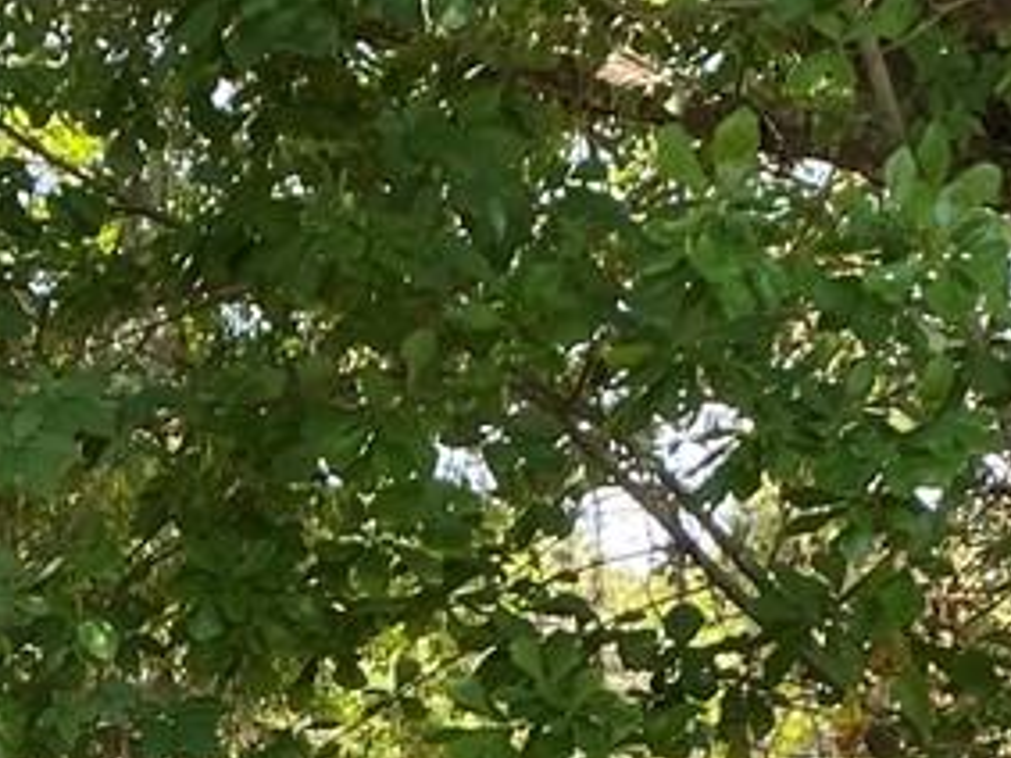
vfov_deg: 9.7
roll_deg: +2.7
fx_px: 4291
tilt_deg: -4.6
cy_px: 1226
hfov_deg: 13.3
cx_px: 129
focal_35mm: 147
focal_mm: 4.25
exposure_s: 1/161
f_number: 1.8
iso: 32
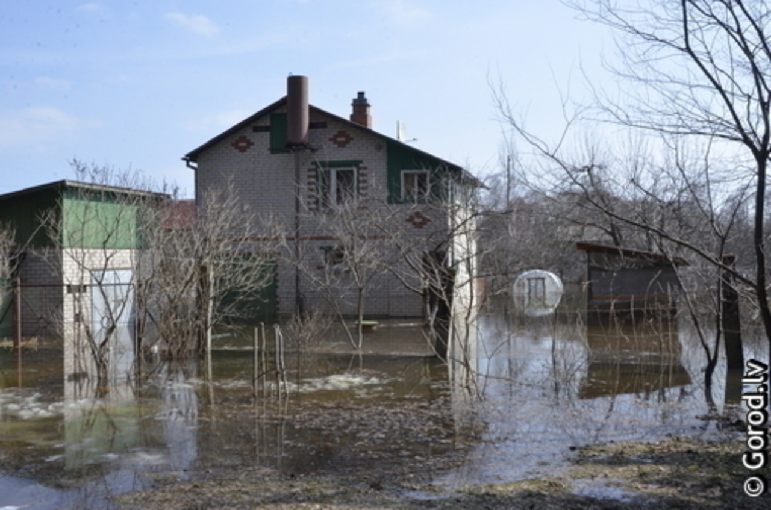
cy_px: 255
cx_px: 386
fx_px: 769
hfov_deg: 53.2
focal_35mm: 36
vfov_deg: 36.7
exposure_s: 1/320
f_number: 22
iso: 1400
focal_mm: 24
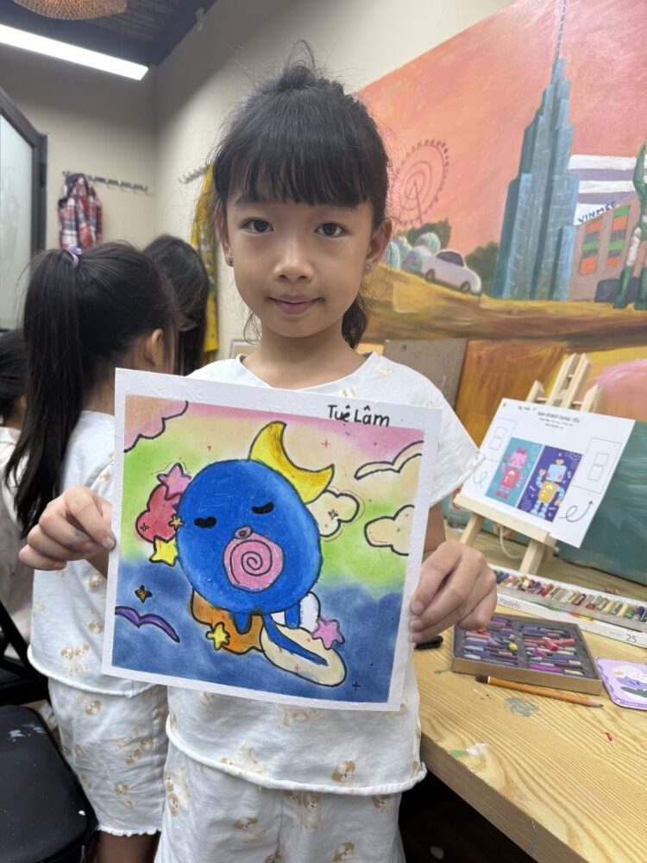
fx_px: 598
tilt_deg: -5.7
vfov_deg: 71.6
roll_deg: -3.6
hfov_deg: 56.8
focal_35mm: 24
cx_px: 324
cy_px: 432
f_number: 1.78
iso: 64
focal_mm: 6.76
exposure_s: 1/100
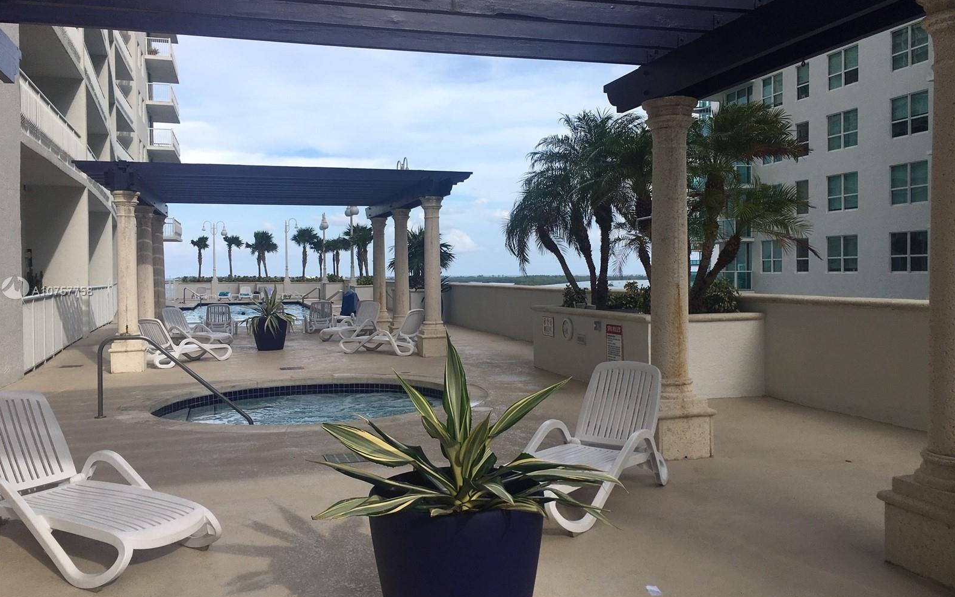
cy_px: 292
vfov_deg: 40.6
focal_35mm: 31
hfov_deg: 61.2
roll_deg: +0.0
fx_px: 807
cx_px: 479
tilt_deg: -0.1
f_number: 2.2
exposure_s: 1/1221
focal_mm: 4.15
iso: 25
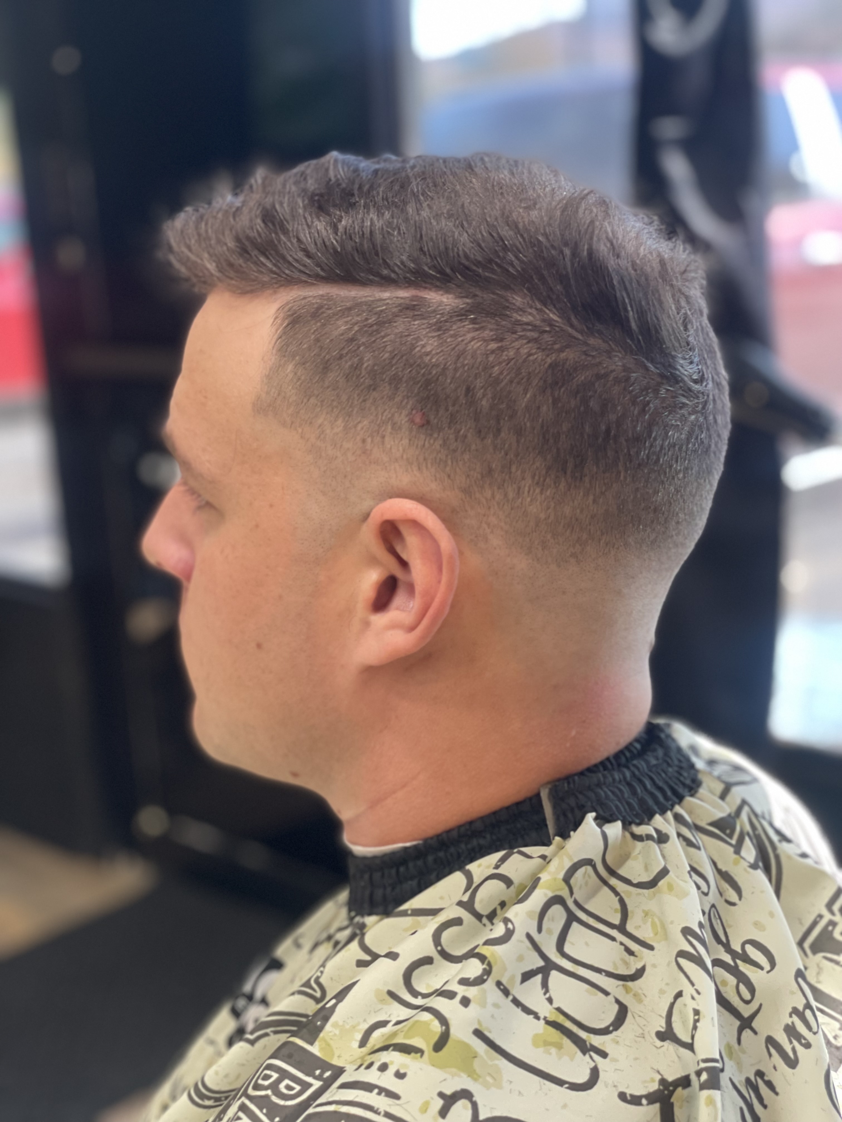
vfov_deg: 36.8
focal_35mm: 52
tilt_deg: -12.9
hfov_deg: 28.0
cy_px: 561
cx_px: 421
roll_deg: +3.6
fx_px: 1686
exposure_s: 1/60
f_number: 2
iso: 160
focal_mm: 6
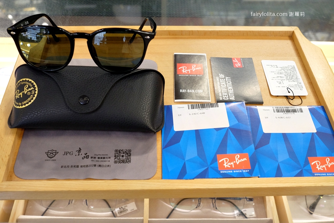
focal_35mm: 35
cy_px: 112
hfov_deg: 54.4
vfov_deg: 37.9
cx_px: 167
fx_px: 325
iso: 2000
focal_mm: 23
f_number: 5.6
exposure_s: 1/34
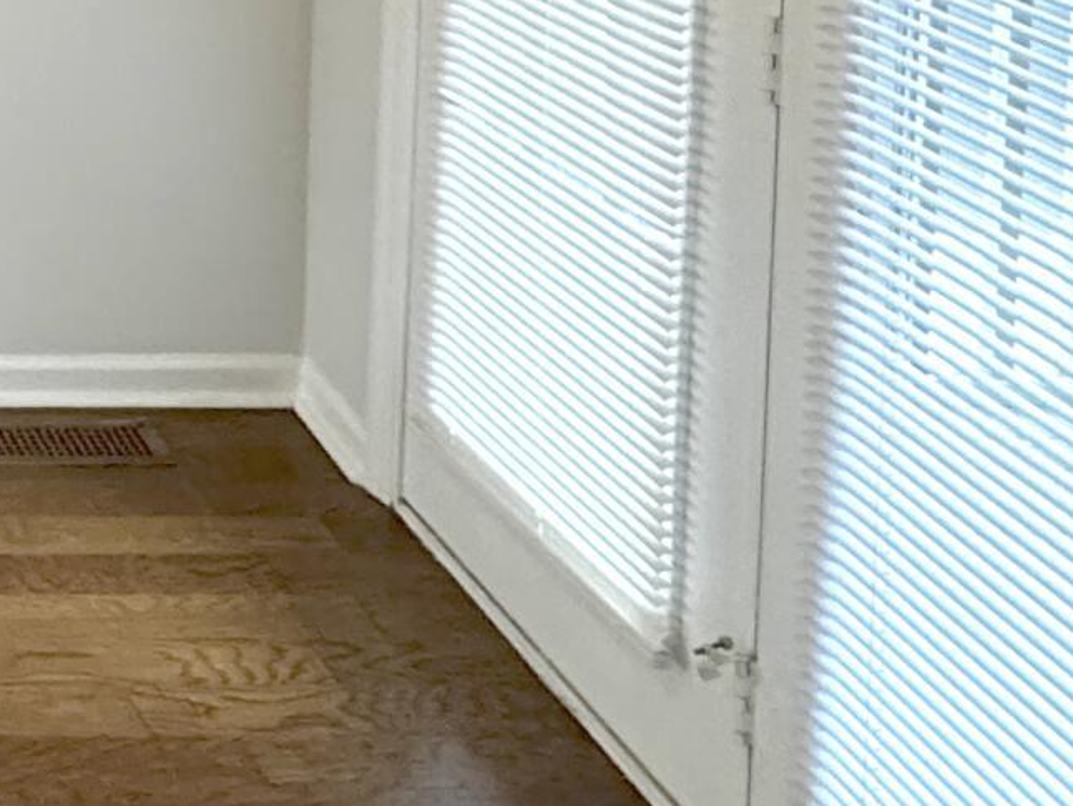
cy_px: -578
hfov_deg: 24.0
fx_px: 2016
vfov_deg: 18.5
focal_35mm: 65
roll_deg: -2.2
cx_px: -505
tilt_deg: -0.7
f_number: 2.2
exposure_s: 1/60
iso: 400
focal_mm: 2.22
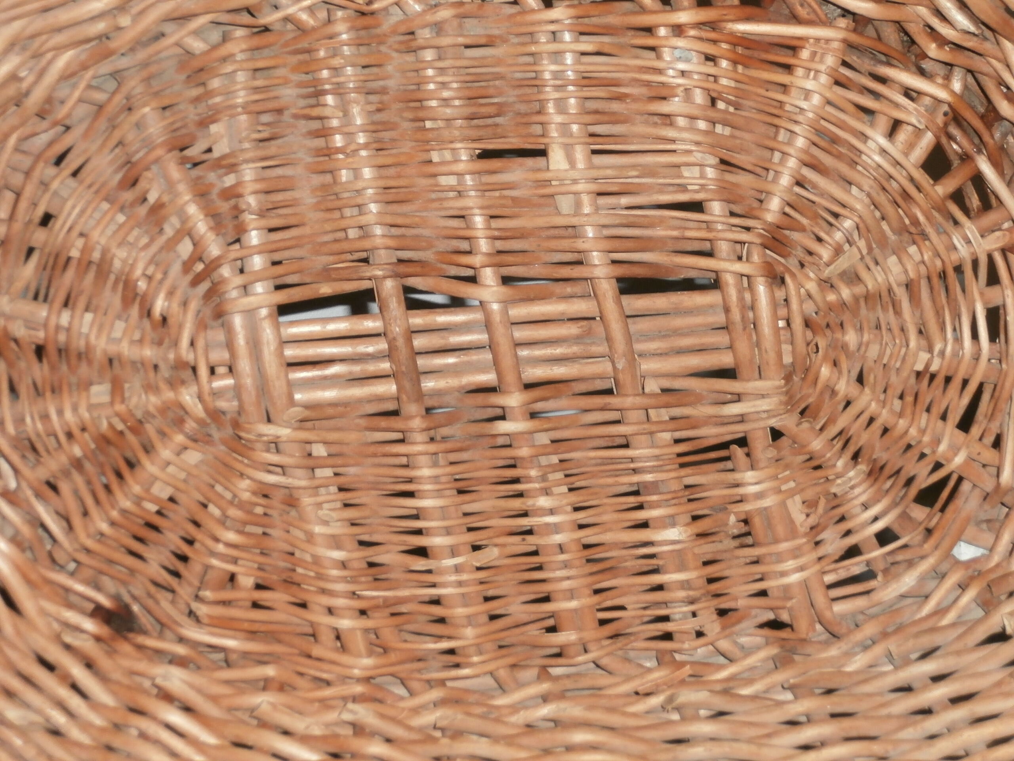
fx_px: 1992
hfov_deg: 28.6
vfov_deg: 21.6
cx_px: 507
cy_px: 380
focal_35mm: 68
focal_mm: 12.1
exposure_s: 1/40
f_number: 4.7
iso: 200
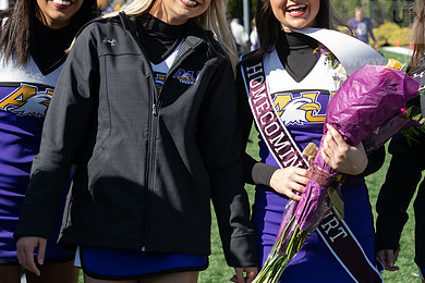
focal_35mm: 104
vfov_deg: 13.1
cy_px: 84
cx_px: 296
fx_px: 1228
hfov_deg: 19.6
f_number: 6.3
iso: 640
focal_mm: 70
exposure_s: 1/1000
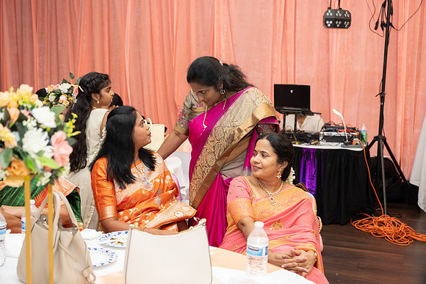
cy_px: 142
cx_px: 213
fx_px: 548
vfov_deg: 29.1
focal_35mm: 46
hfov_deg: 42.5
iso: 1250
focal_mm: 46
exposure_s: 1/160
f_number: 4
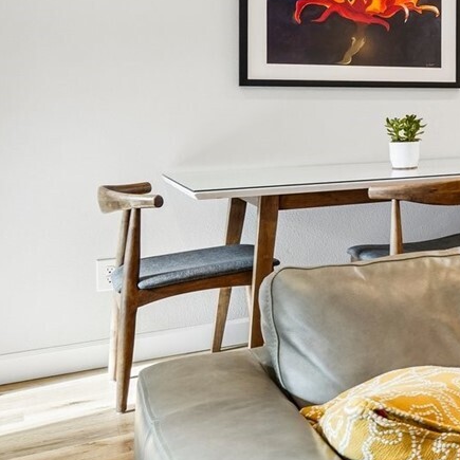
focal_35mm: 53
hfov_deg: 20.1
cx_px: 879
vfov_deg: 31.5
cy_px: 100
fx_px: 797
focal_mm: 16
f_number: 8
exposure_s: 1/15
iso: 400
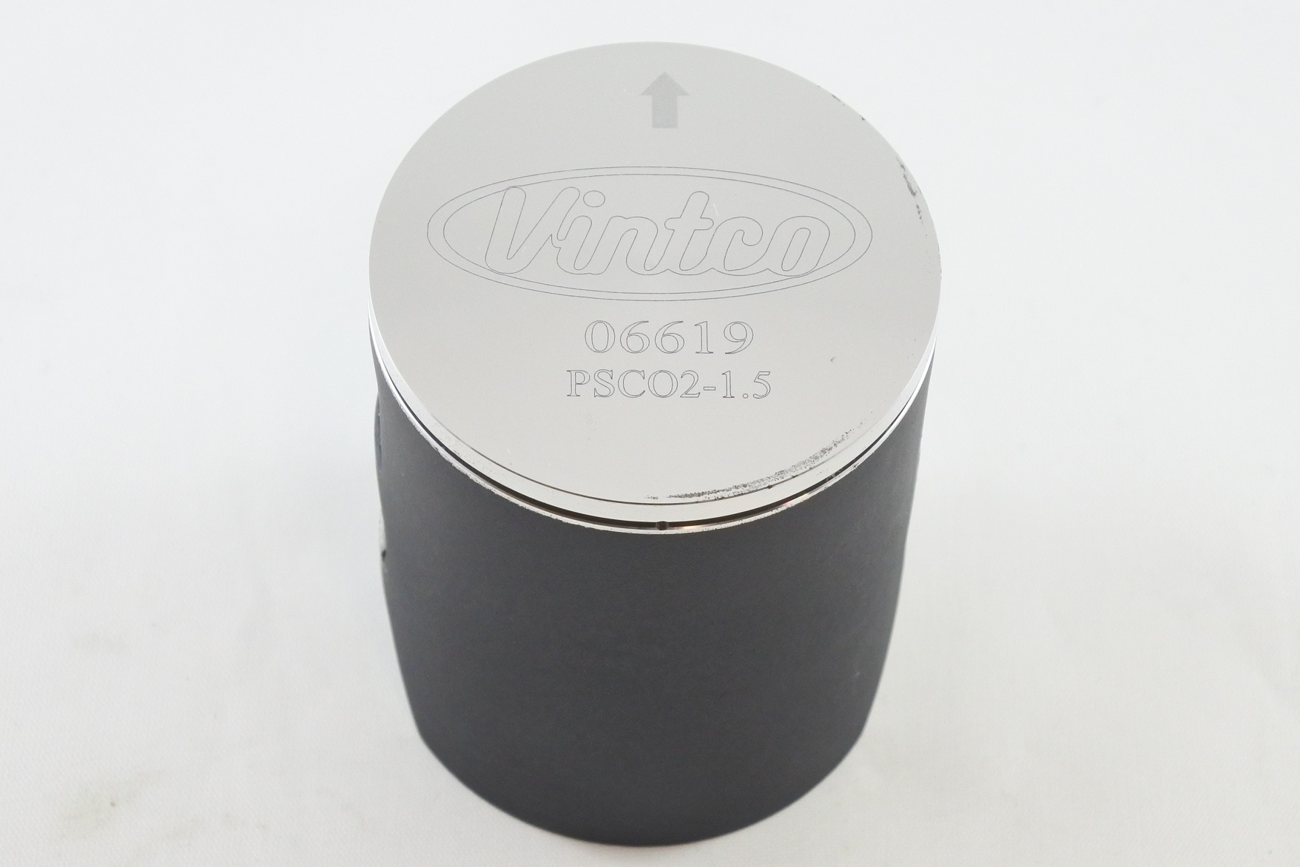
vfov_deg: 19.2
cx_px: 650
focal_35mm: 71
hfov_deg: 28.4
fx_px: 2564
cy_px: 434
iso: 800
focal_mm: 26.4
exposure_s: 1/125
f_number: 5.3
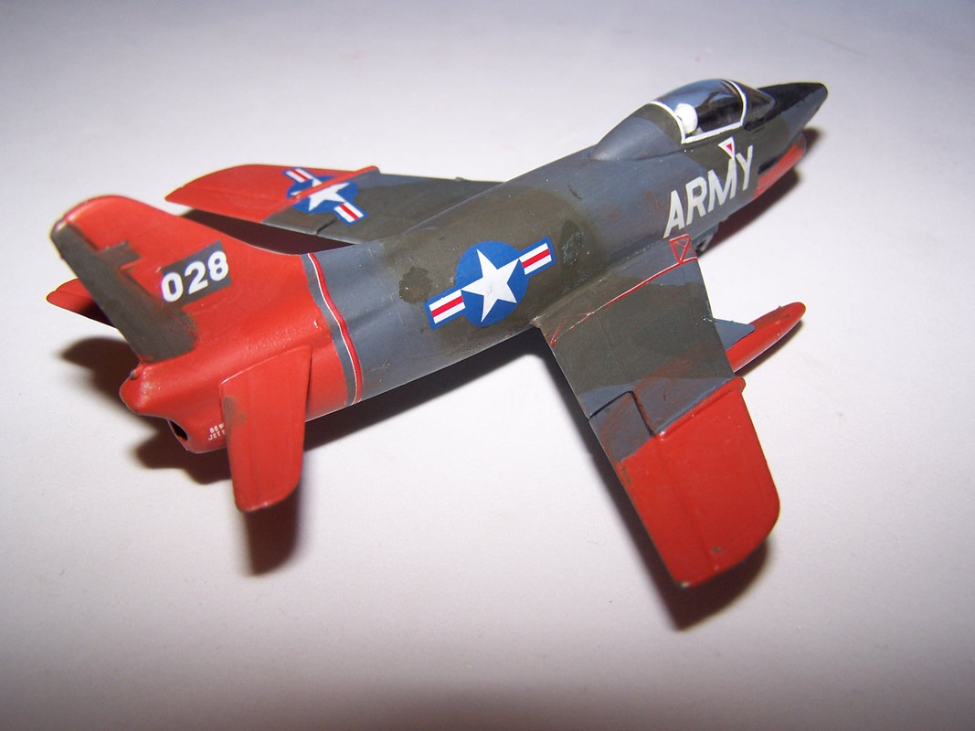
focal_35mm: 38
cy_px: 366
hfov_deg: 49.0
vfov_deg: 37.7
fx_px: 1070
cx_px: 488
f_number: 2.8
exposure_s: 1/60
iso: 80
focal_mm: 6.3
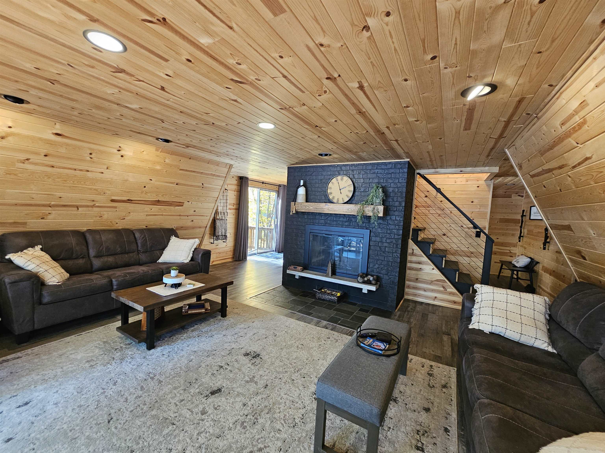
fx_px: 227
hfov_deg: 106.2
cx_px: 302
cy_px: 226
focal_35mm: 13
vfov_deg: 89.9
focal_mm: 2.2
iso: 320
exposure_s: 1/30
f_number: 2.2
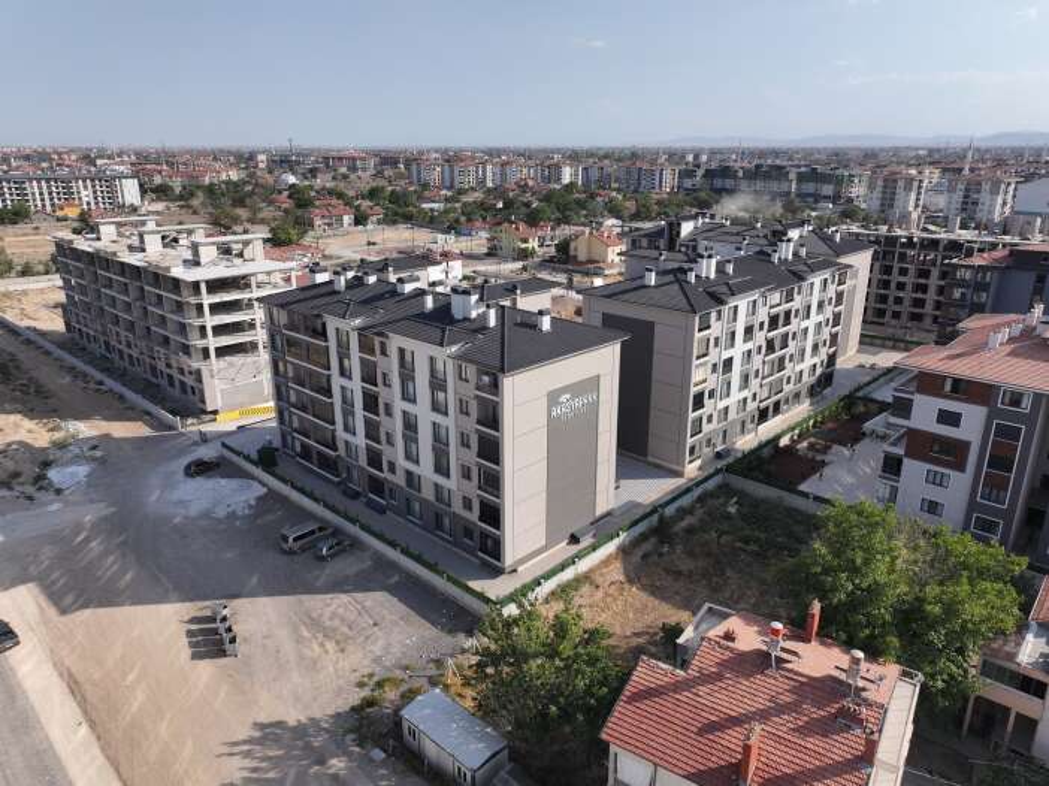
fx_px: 727
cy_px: 393
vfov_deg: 56.8
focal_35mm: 24
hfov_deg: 71.6
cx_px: 524
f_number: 2.8
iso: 100
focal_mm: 12.29
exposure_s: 1/60
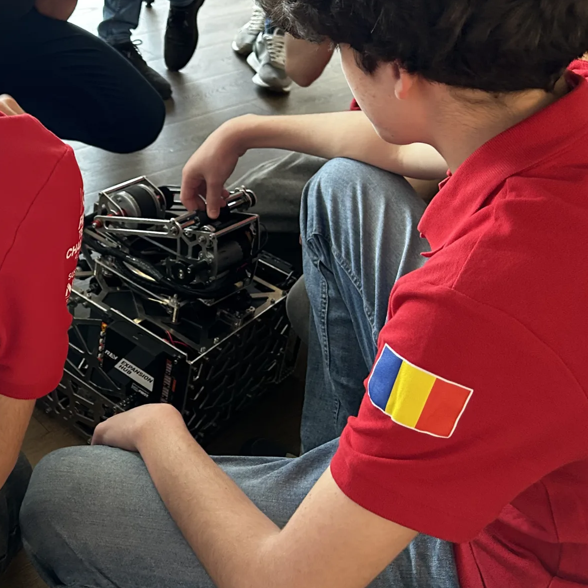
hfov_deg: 32.7
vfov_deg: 33.8
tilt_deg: -28.8
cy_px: 206
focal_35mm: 50
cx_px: 84
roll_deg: -4.1
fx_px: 961
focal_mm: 5.7
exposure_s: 1/60
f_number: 1.5
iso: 250
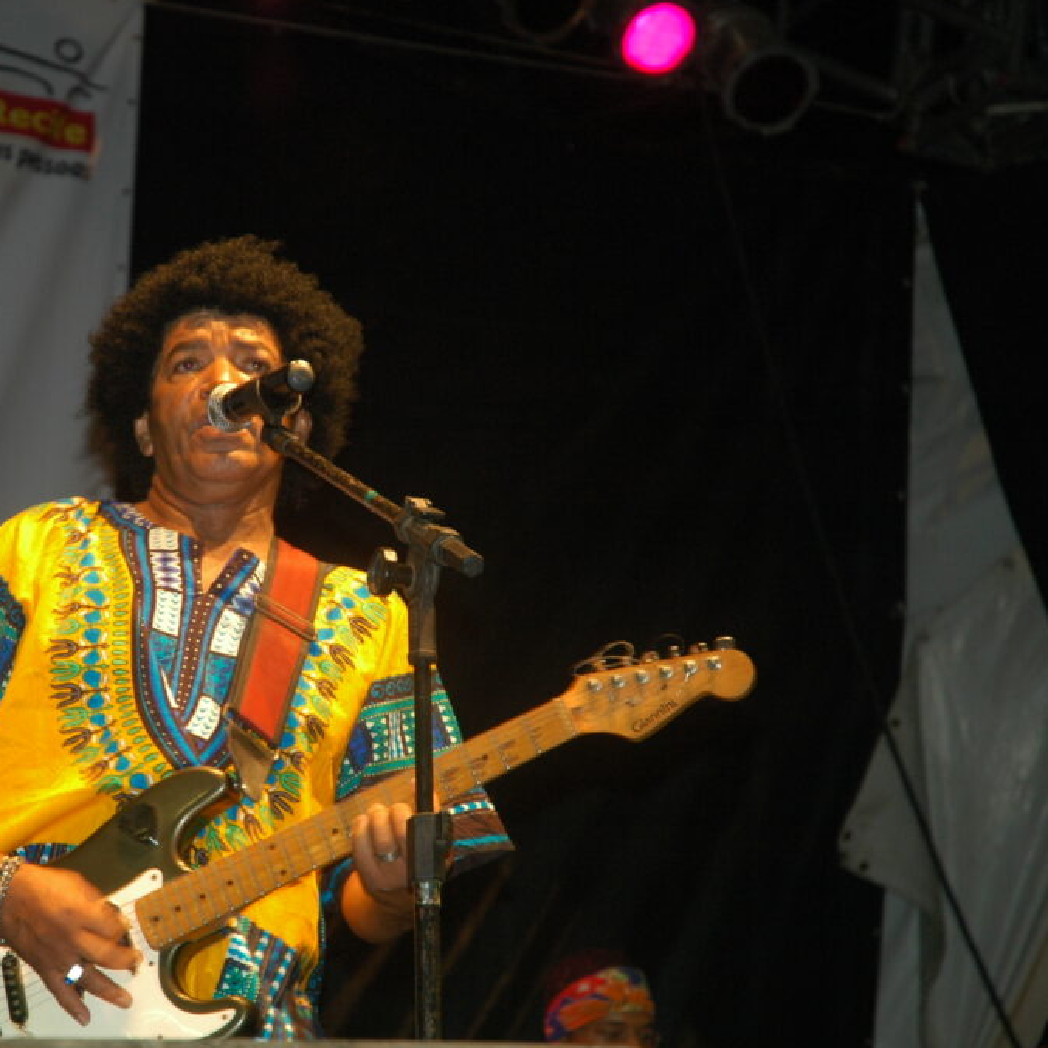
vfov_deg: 12.9
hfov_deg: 12.9
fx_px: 4624
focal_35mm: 135
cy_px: 522
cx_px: 312
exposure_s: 1/40
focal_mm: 70
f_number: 4.5
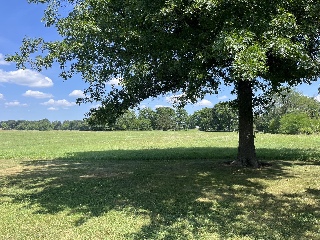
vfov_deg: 53.1
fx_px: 240
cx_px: 160
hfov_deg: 67.3
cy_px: 120
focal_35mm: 26
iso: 50
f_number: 1.6
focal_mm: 5.1
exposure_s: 1/1422
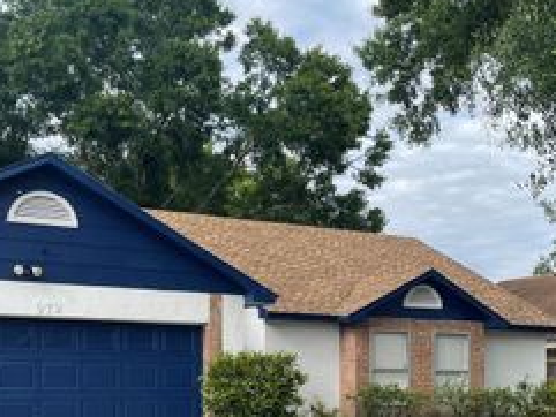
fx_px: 868
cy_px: 340
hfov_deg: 35.5
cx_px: 272
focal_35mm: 54
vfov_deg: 26.5
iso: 32
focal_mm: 5.1
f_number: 1.6
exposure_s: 1/2203
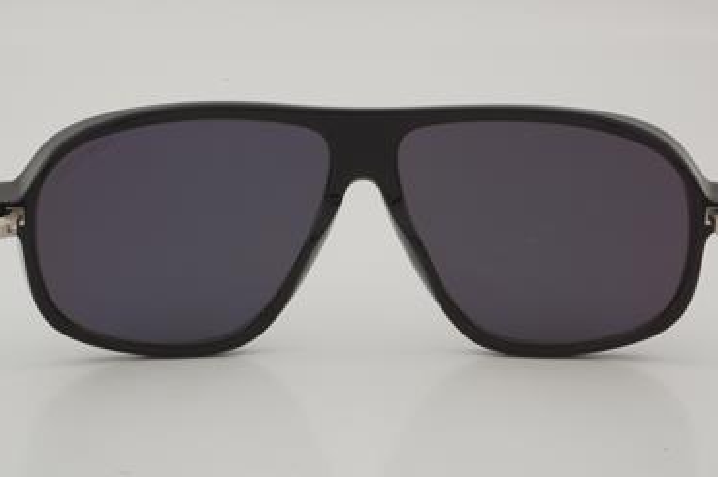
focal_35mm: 81
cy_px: 225
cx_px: 369
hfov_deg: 25.1
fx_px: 1614
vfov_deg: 16.8
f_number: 32
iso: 100
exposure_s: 1/3
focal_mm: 50
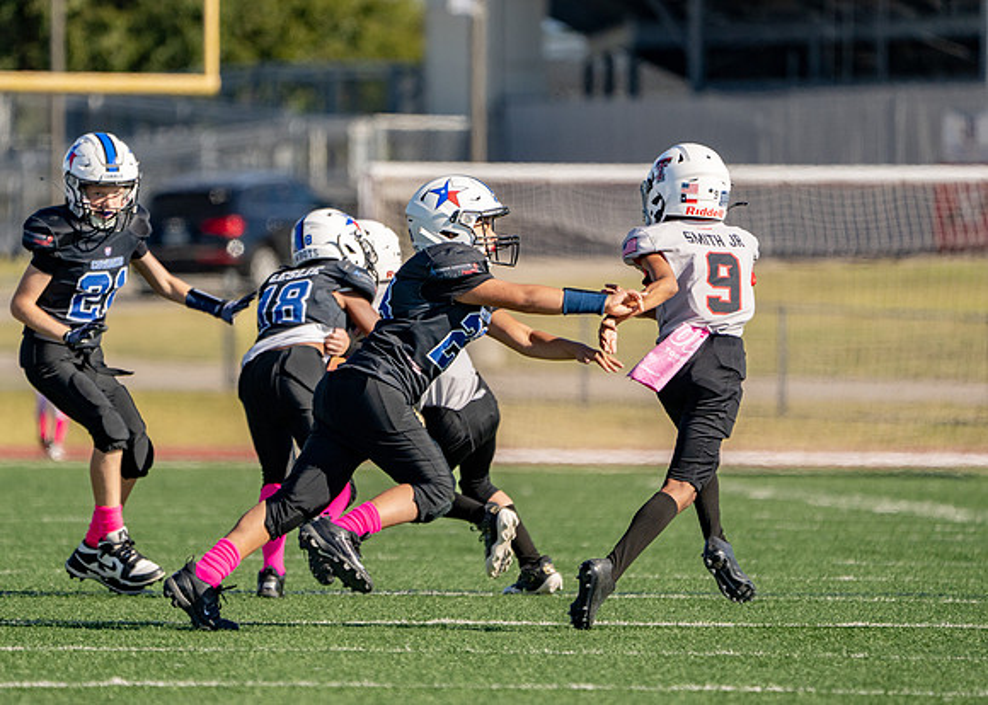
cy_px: 331
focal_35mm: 515
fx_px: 14451
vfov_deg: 2.8
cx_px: 386
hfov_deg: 3.9
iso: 320
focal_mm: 400
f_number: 5.6
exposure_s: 1/2000
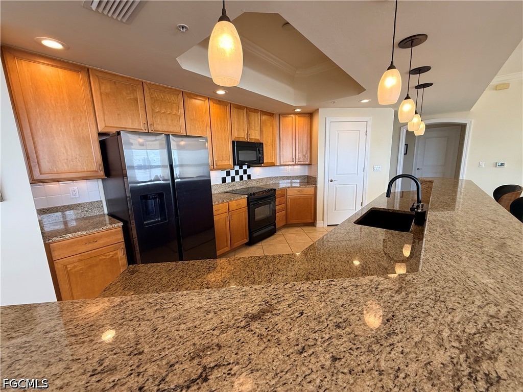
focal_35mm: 14
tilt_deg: -8.7
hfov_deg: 102.1
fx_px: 212
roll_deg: +2.1
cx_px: 262
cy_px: 196
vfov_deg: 85.7
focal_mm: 2.22
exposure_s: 1/120
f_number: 2.2
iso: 125
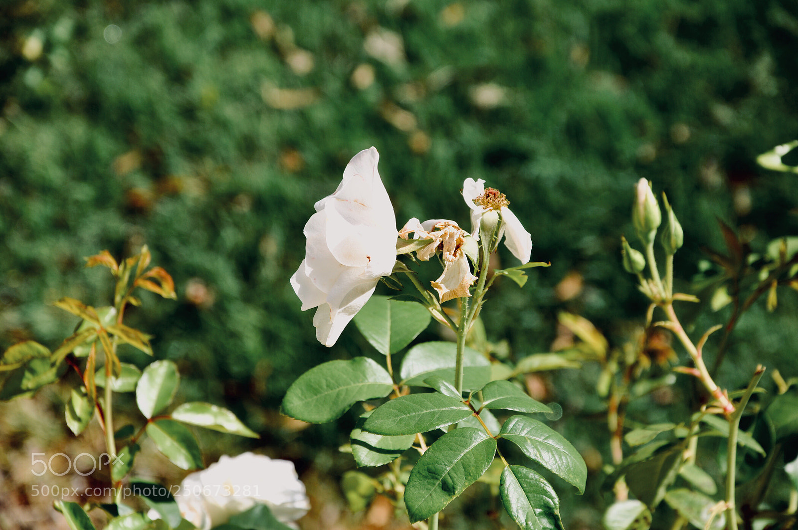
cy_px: 265
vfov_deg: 8.7
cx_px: 399
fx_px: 3487
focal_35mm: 158
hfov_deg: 13.1
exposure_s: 1/250
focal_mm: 105
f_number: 8
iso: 100
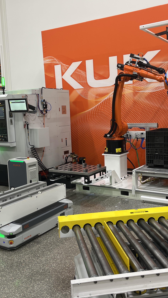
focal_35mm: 38
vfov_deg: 52.8
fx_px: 301
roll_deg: +1.7
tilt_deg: -7.4
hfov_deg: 31.2
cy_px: 149
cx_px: 84
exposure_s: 1/61
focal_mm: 5.1
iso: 80
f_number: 1.6
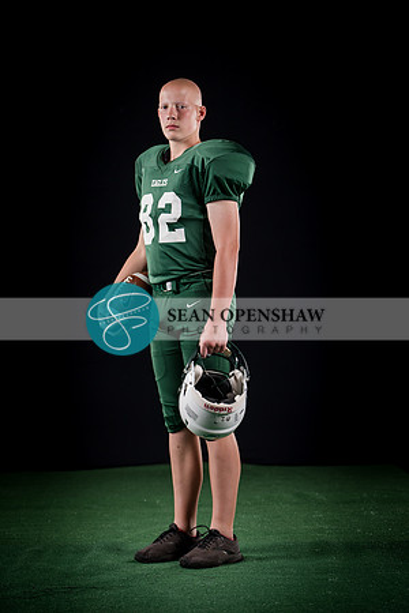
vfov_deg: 20.8
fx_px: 1670
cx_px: 204
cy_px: 306
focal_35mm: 98
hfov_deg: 14.0
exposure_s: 1/125
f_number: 3.5
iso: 200
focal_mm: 98
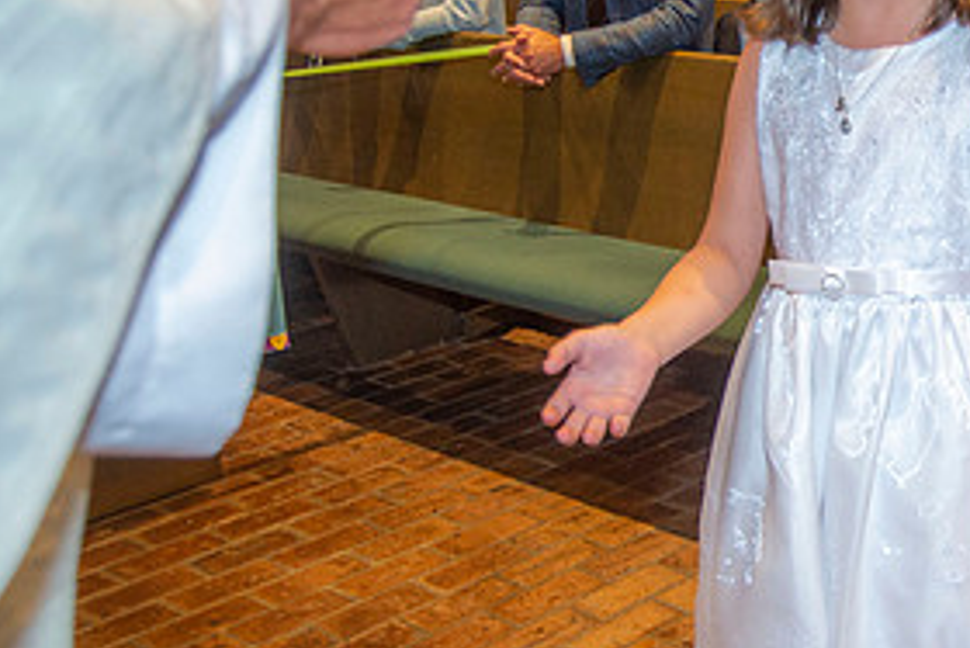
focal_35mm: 62
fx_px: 1671
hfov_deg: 30.2
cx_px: 967
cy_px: 243
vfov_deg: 21.9
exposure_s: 1/125
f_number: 4.5
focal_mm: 30
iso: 1600
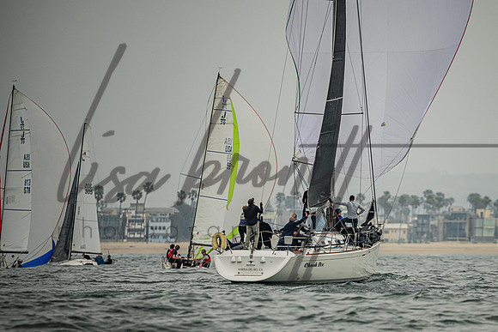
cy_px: 213
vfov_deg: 2.5
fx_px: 7559
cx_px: 333
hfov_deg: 3.8
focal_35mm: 546
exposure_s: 1/4000
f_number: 5.6
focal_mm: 400
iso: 280
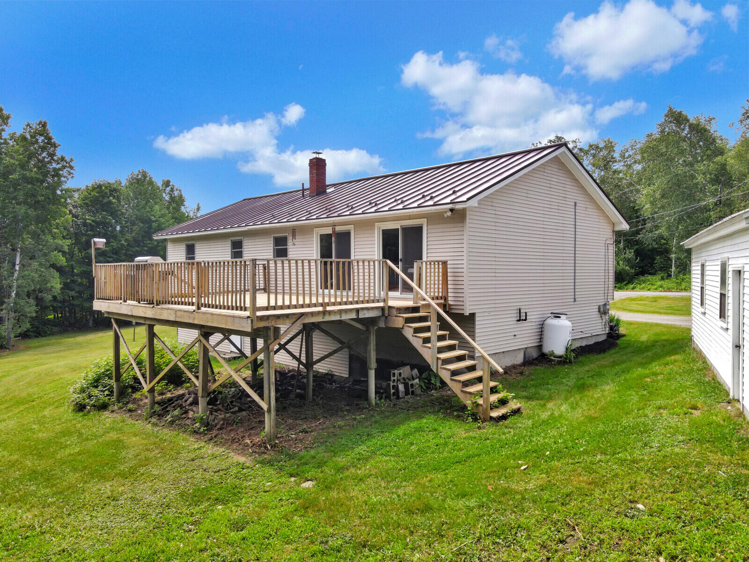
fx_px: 519
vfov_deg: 56.8
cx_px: 374
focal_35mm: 24
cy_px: 281
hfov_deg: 71.6
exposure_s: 1/640
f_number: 2.8
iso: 200
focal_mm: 4.5
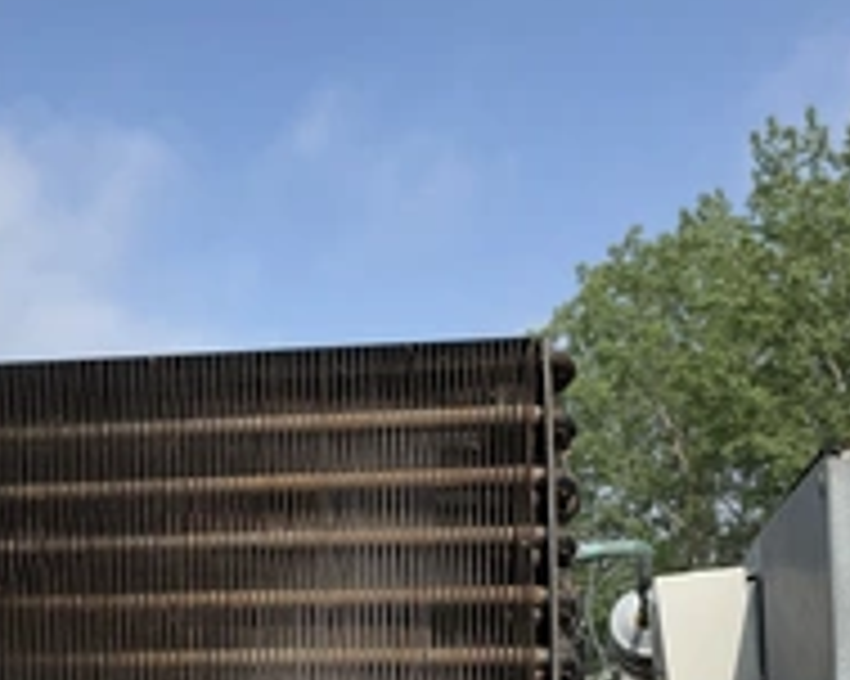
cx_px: 328
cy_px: 549
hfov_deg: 31.4
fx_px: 1509
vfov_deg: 24.9
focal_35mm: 60
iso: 25
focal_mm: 3
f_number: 1.8
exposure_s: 1/1984
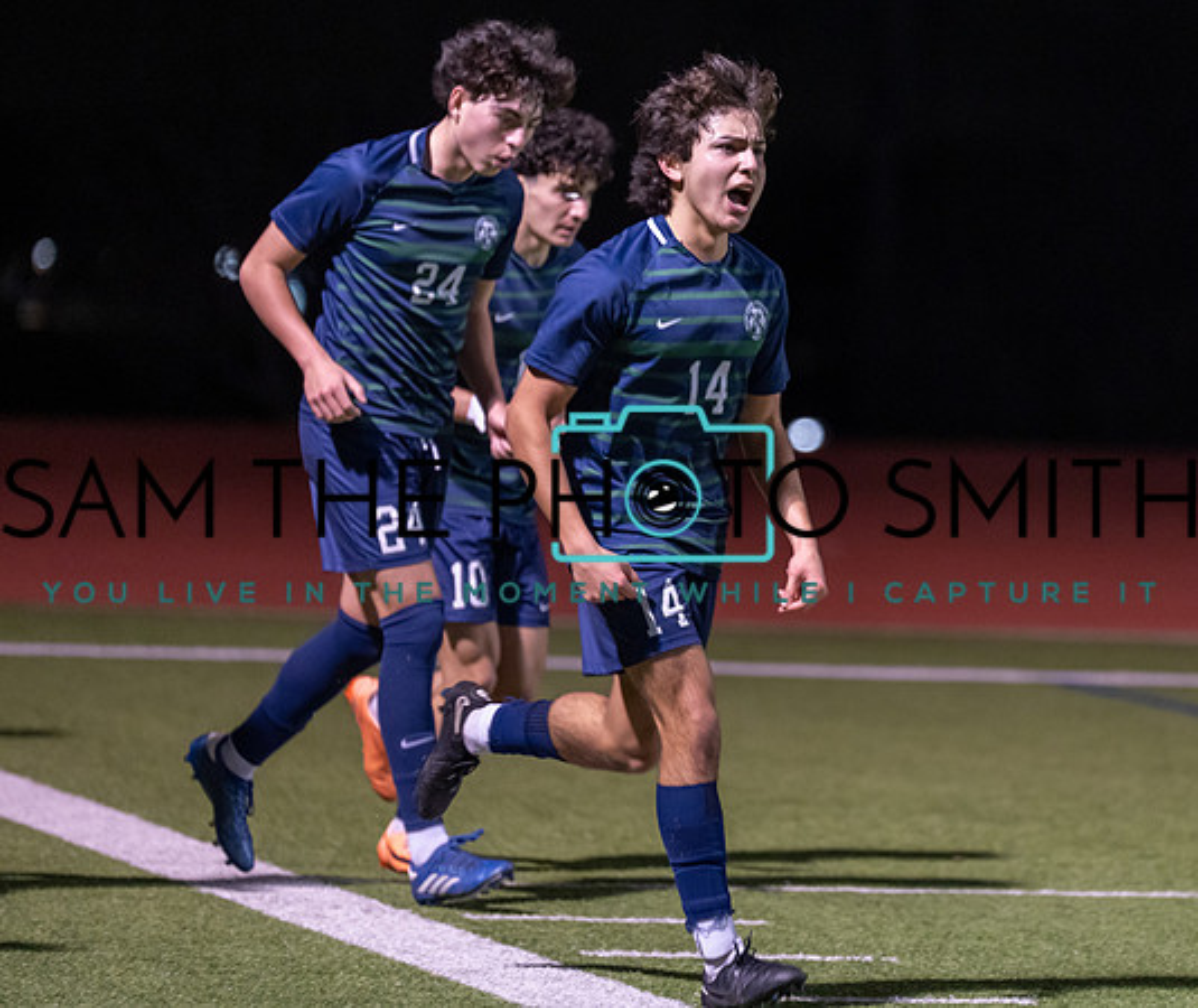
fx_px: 9492
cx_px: 823
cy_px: 422
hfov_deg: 7.2
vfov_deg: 6.1
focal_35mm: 262
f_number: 2.8
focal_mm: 191
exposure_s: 1/320
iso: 3200
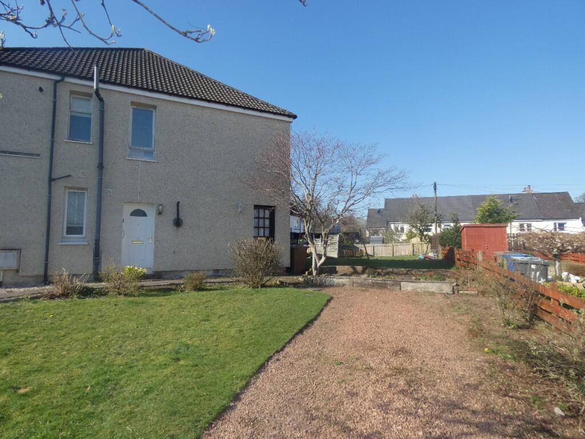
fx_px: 338
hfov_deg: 81.7
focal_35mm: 20
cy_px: 220
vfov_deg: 66.0
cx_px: 292
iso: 80
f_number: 2.8
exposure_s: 1/800
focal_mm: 3.6
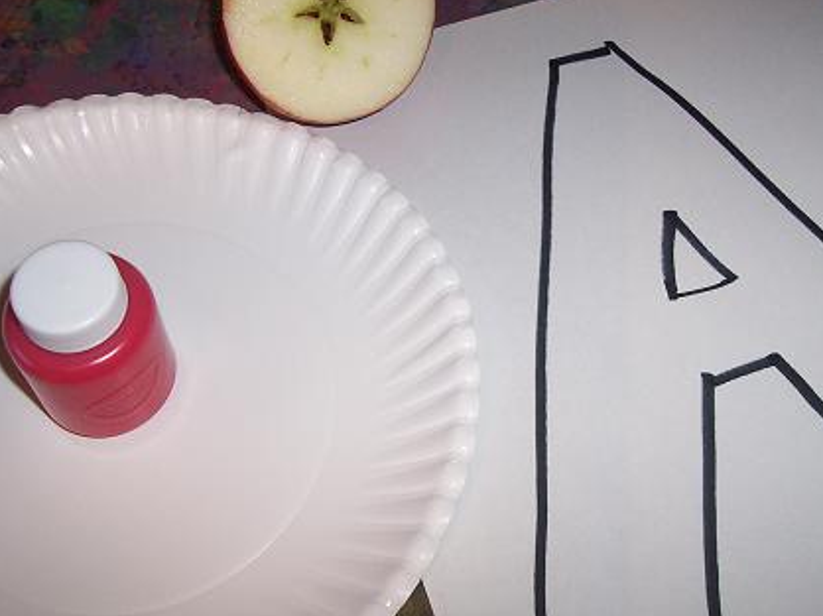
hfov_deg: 41.9
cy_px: 302
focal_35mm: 45
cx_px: 492
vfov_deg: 32.2
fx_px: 1069
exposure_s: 1/60
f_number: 2.8
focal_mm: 5.6
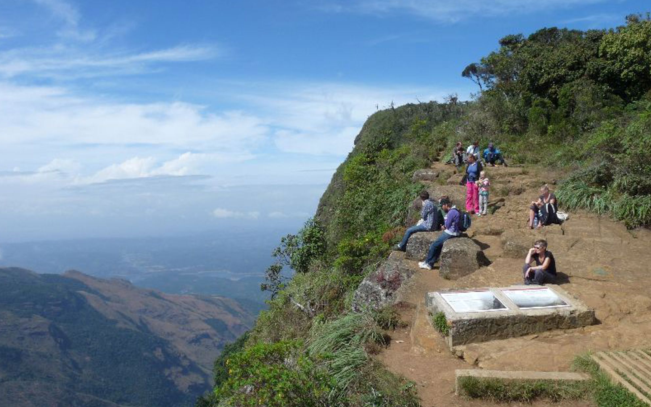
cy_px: 216
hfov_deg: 64.6
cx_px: 324
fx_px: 515
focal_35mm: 29
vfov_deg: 43.1
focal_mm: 4.8
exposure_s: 1/400
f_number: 6.3
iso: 100
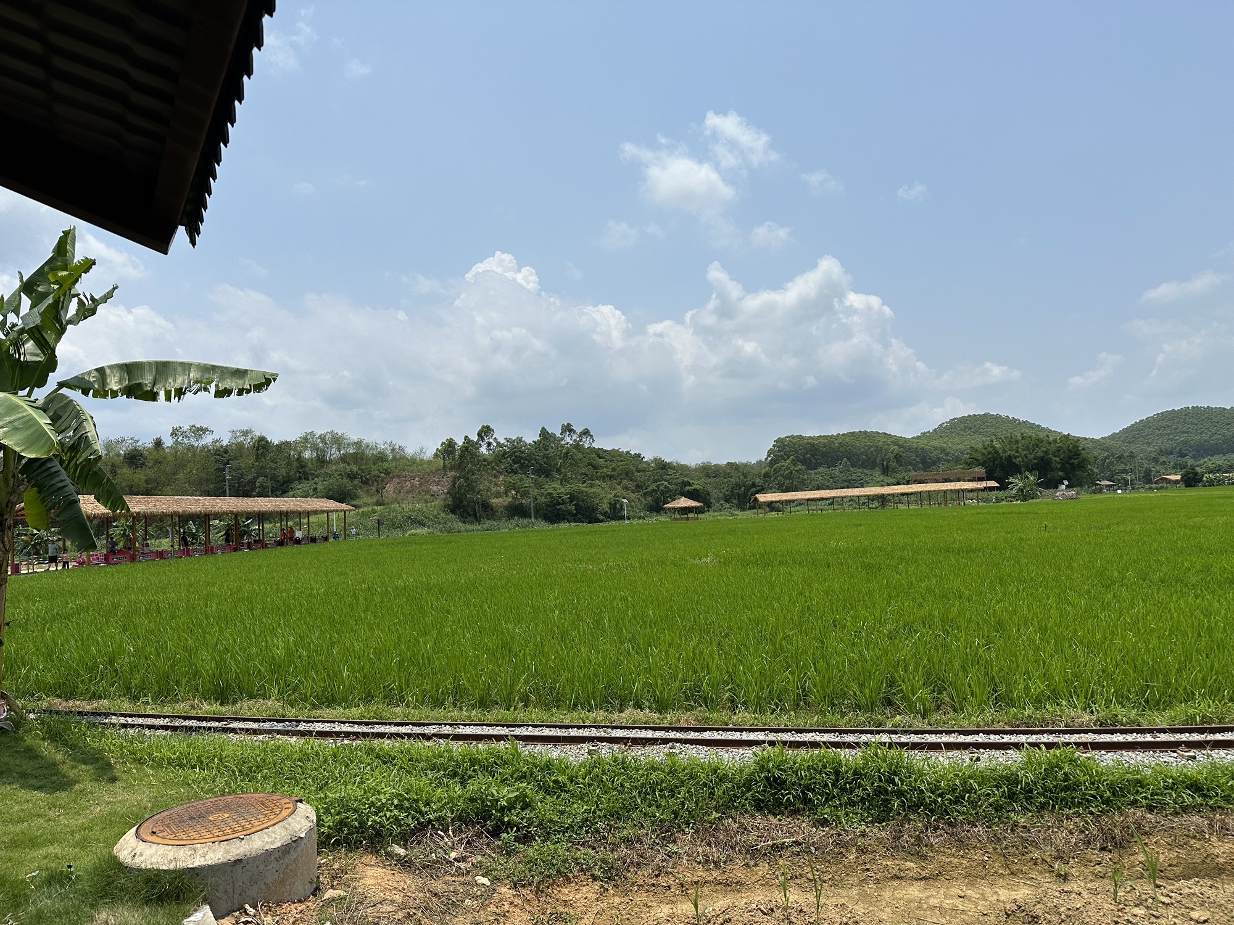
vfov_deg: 56.8
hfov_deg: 71.6
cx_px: 617
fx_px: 856
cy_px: 462
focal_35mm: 24
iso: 80
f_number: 1.78
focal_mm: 6.86
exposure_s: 1/8929
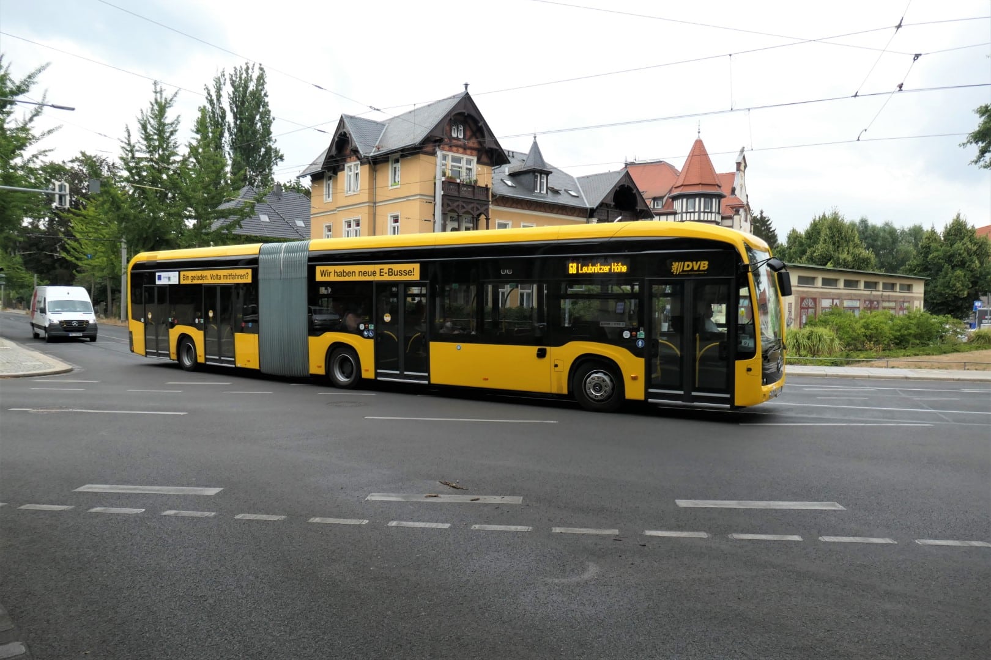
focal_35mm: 24
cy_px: 330
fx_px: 661
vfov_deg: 53.1
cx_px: 496
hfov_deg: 73.7
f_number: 3.3
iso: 500
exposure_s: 1/1000
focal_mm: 8.8
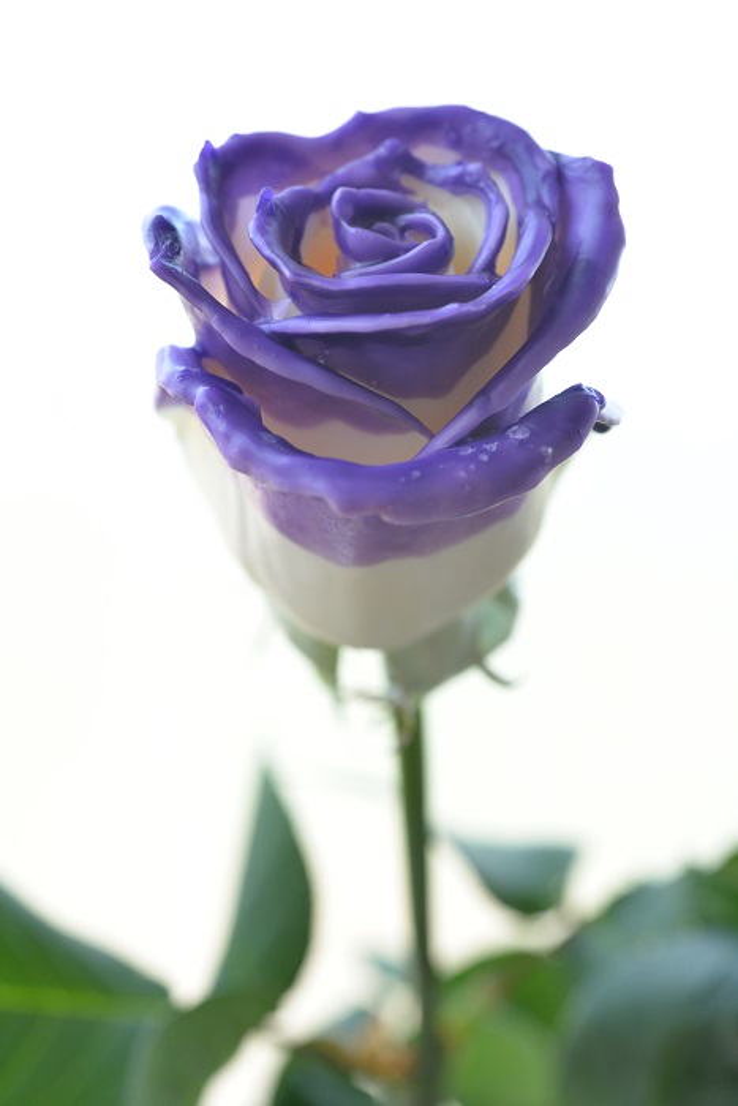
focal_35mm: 60
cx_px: 369
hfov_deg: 22.6
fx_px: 1844
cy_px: 553
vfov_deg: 33.4
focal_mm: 60
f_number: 8
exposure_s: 1/320
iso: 1000
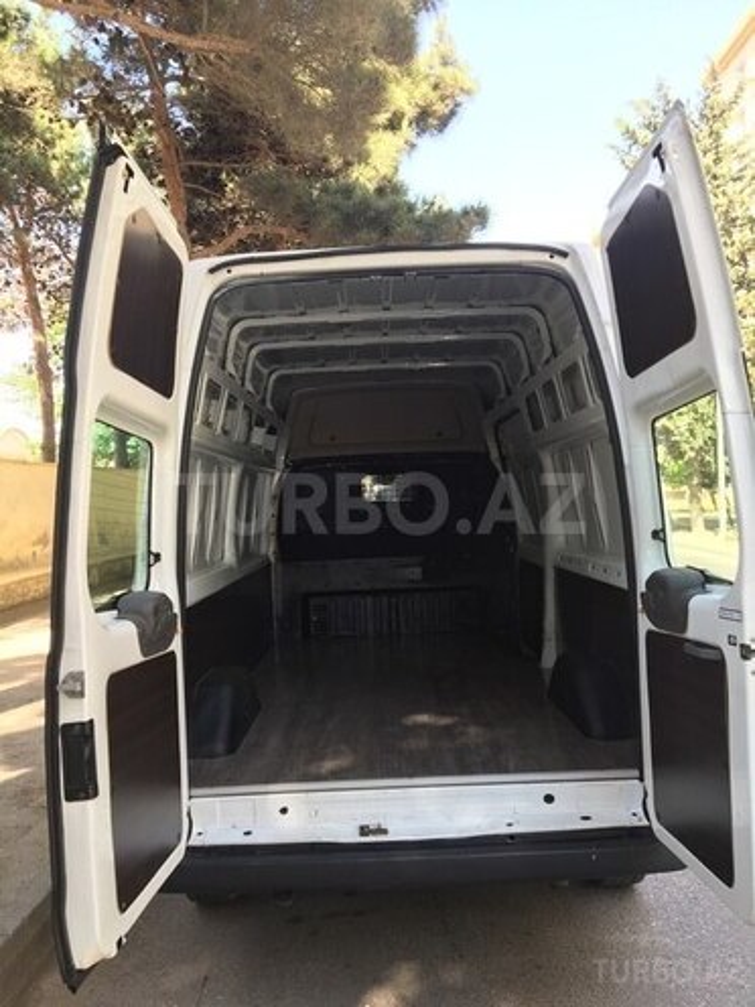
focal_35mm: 29
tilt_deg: -1.5
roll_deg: +1.3
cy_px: 504
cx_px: 378
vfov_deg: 61.7
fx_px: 843
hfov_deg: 48.2
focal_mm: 4.15
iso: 25
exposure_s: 1/100
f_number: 2.2
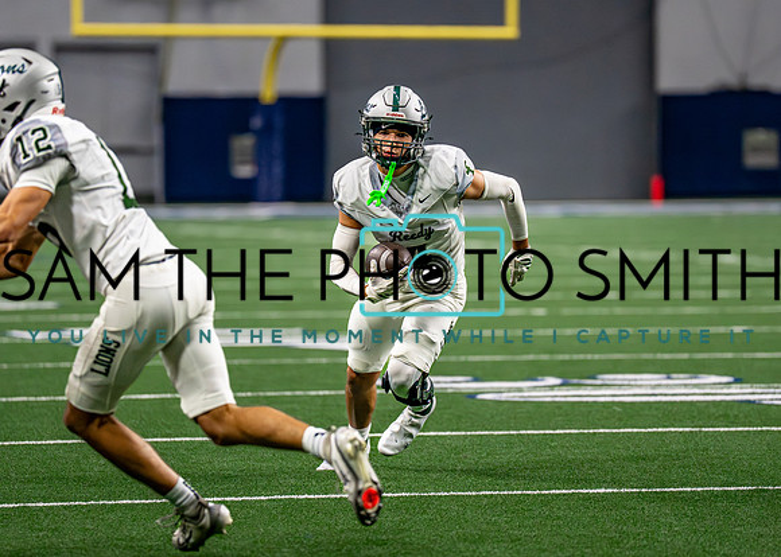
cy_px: 275
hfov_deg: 6.4
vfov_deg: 4.6
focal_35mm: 314
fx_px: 6954
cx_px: 390
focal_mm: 200
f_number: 2.8
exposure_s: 1/2000
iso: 4000
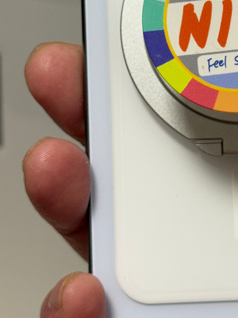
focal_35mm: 118
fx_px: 1082
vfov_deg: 16.5
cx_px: 245
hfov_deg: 12.4
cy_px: 55
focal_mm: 6.76
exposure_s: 1/50
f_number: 1.78
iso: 50
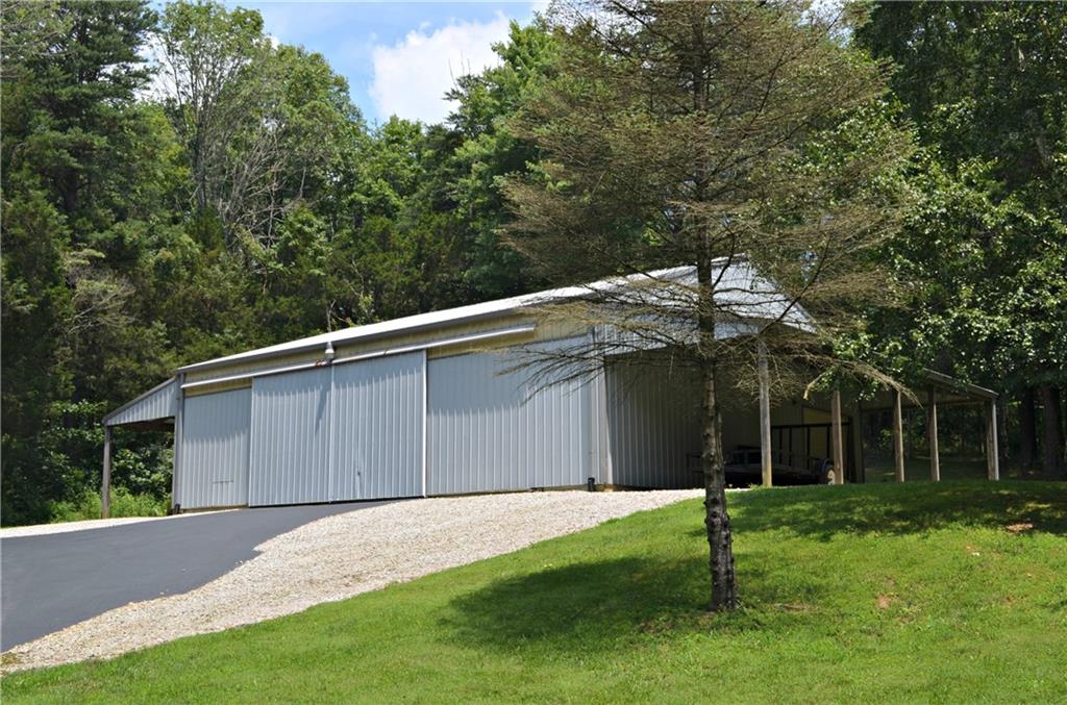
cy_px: 352
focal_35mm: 39
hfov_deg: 49.7
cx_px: 534
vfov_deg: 34.0
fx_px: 1153
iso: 125
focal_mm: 26
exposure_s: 1/125
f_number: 11
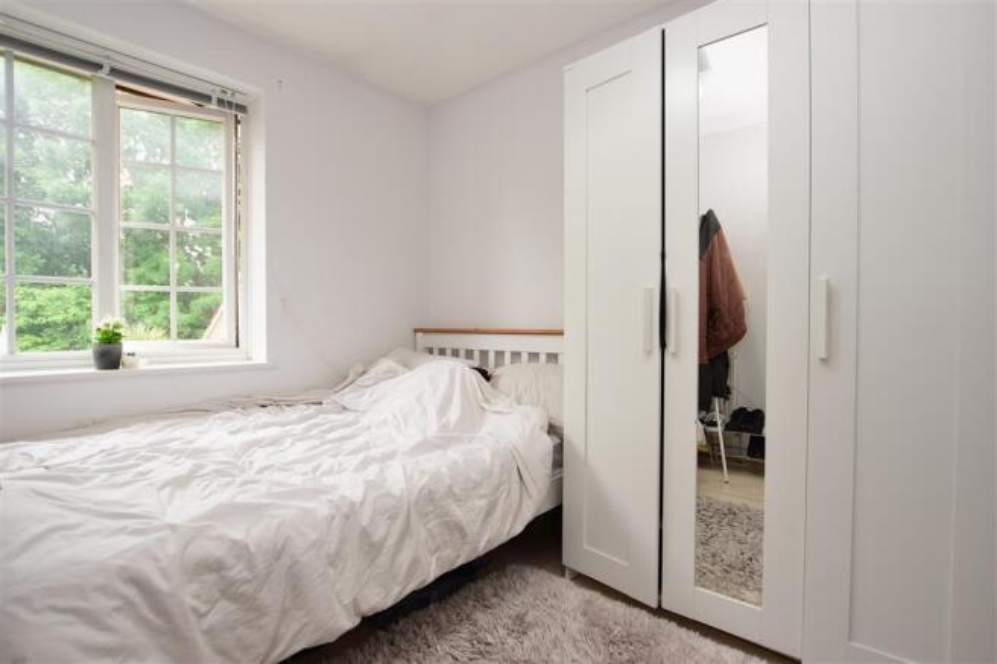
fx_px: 478
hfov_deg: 92.5
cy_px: 332
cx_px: 498
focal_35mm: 17
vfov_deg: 69.6
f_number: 5
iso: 250
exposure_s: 1/50
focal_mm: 11.5
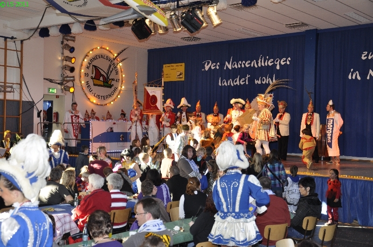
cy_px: 124
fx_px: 497
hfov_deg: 41.2
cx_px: 186
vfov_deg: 28.0
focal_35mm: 48
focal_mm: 32
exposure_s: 1/60
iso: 400
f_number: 5
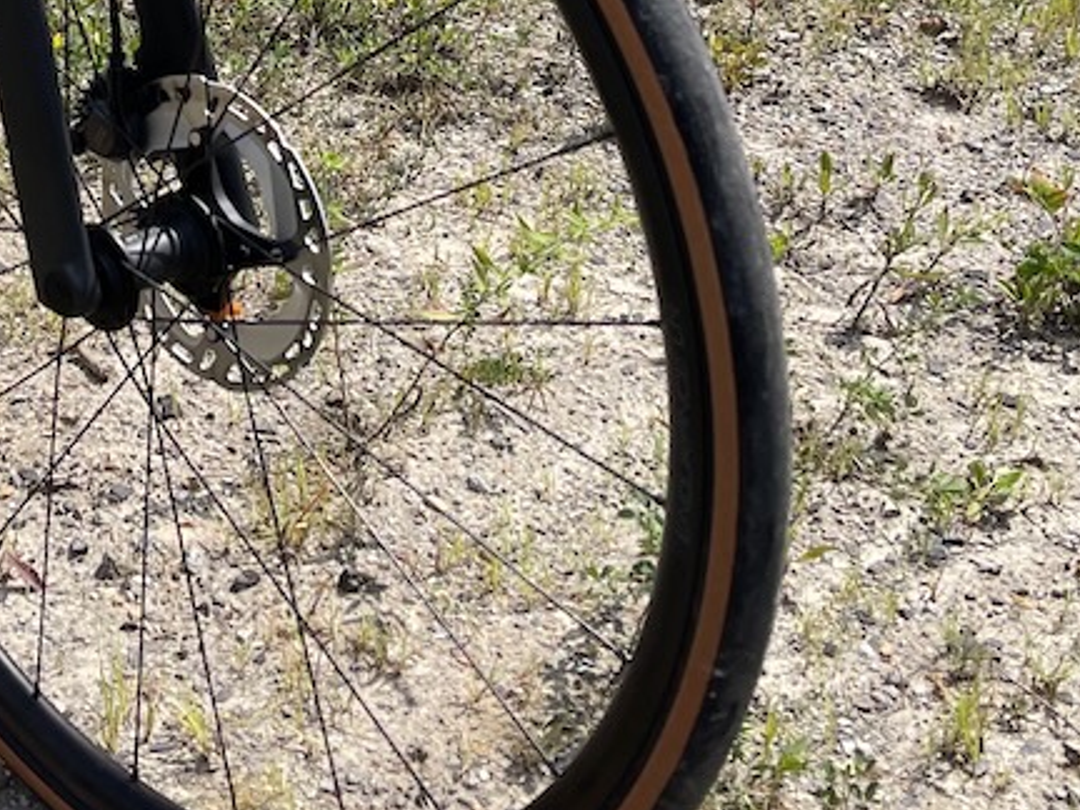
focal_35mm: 77
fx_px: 2402
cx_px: 102
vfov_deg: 18.3
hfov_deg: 24.6
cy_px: -128
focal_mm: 5.1
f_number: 1.6
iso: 32
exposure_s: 1/3086
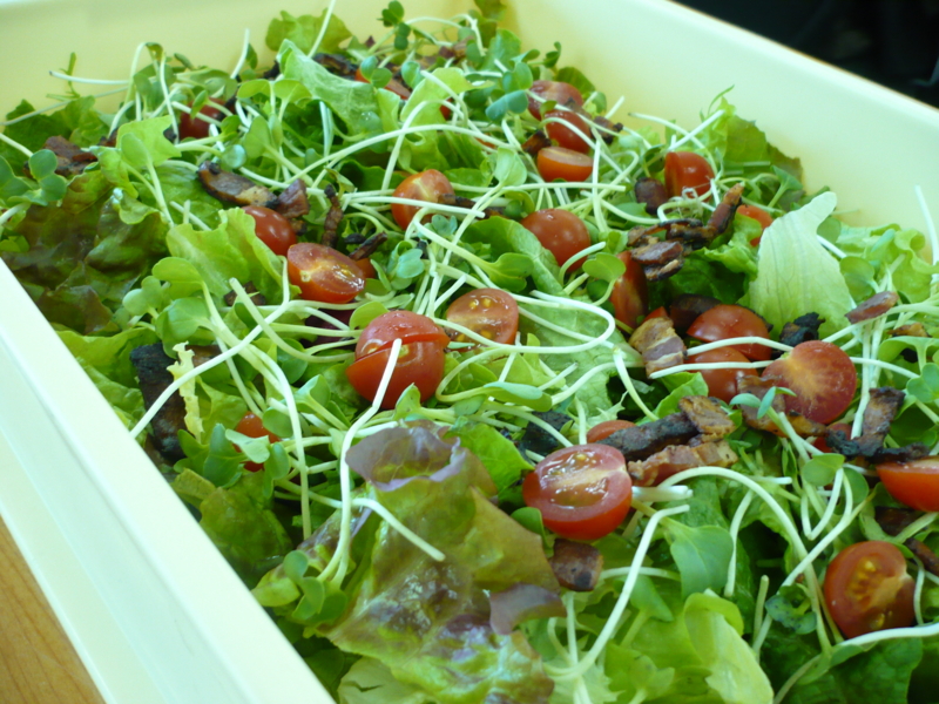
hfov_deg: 52.6
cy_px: 352
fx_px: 949
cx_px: 470
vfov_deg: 40.7
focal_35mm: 35
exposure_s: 1/30
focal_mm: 5.8
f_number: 2.8
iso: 200
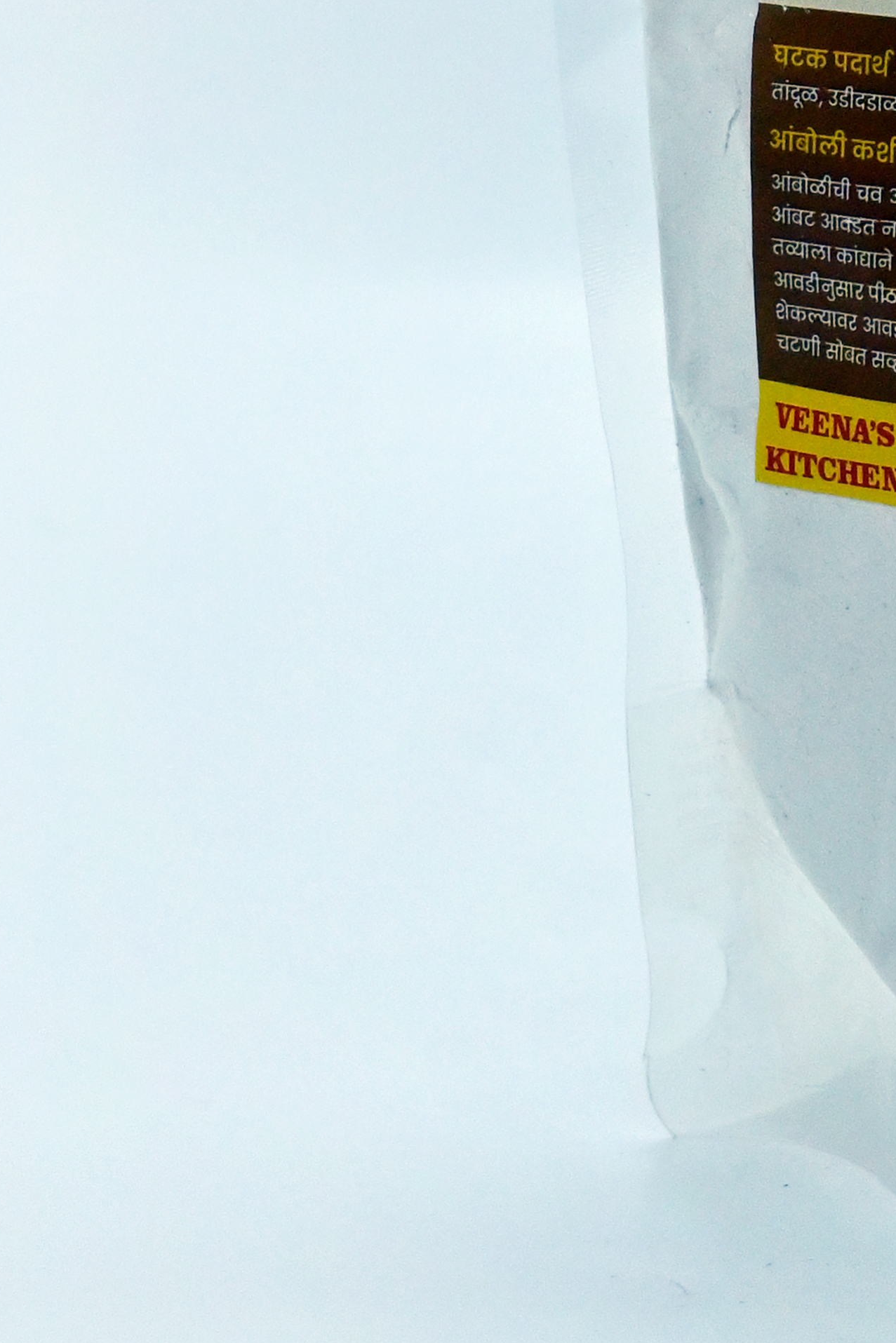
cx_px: 1247
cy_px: -12
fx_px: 5860
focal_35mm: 157
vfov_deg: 12.9
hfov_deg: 8.6
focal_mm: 36
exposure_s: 1/2500
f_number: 5.6
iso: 640
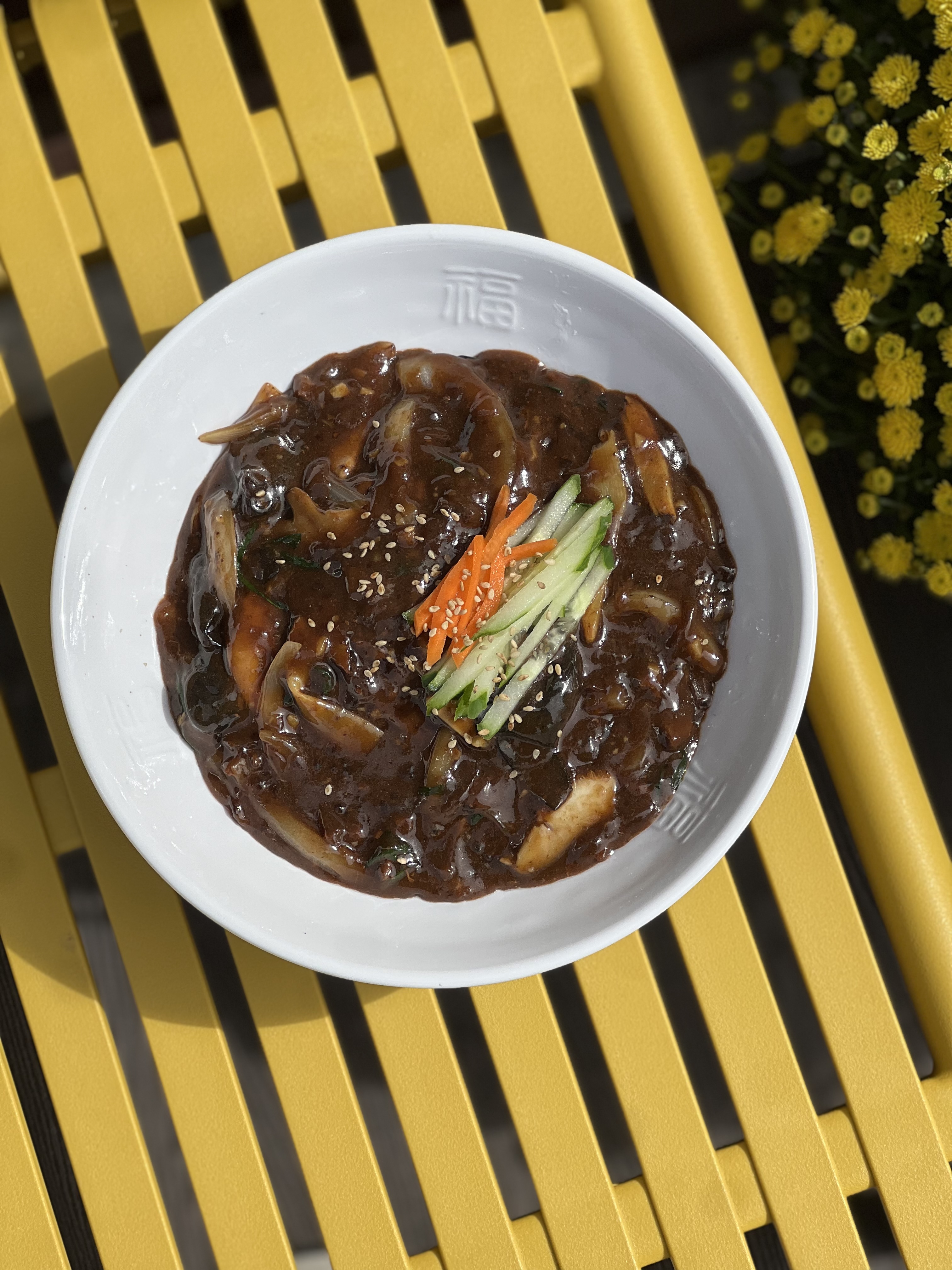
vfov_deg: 25.3
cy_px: 635
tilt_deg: -82.9
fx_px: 2824
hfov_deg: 19.1
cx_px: 476
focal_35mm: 77
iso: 32
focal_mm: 9
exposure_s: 1/1054
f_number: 2.8
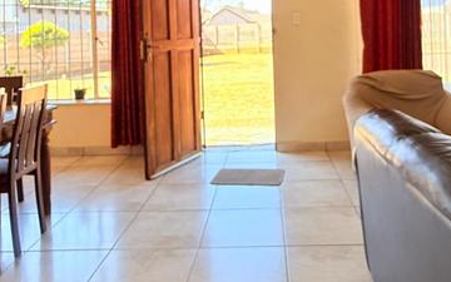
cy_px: 35
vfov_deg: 36.3
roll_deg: +1.8
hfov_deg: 57.9
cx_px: 259
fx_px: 406
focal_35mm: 33
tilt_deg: +0.3
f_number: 2.2
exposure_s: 1/109
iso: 64
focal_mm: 2.22
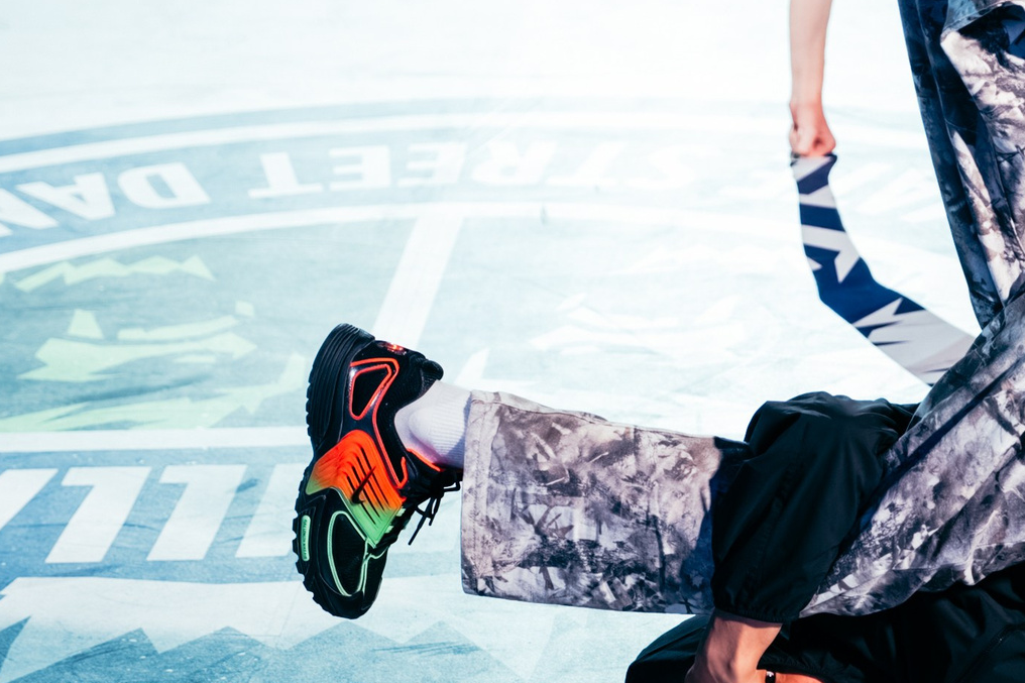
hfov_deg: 13.0
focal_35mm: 156
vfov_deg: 8.8
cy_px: 517
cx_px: 997
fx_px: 4441
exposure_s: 1/250
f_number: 2.8
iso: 1000
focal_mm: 50
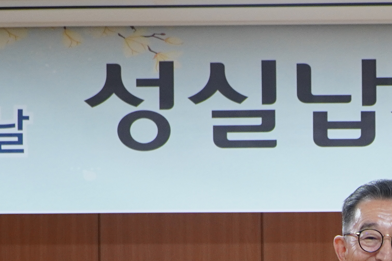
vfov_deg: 8.5
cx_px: 549
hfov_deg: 12.7
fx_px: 1687
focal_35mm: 155
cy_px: 462
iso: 500
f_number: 4.5
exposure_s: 1/30
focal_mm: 26
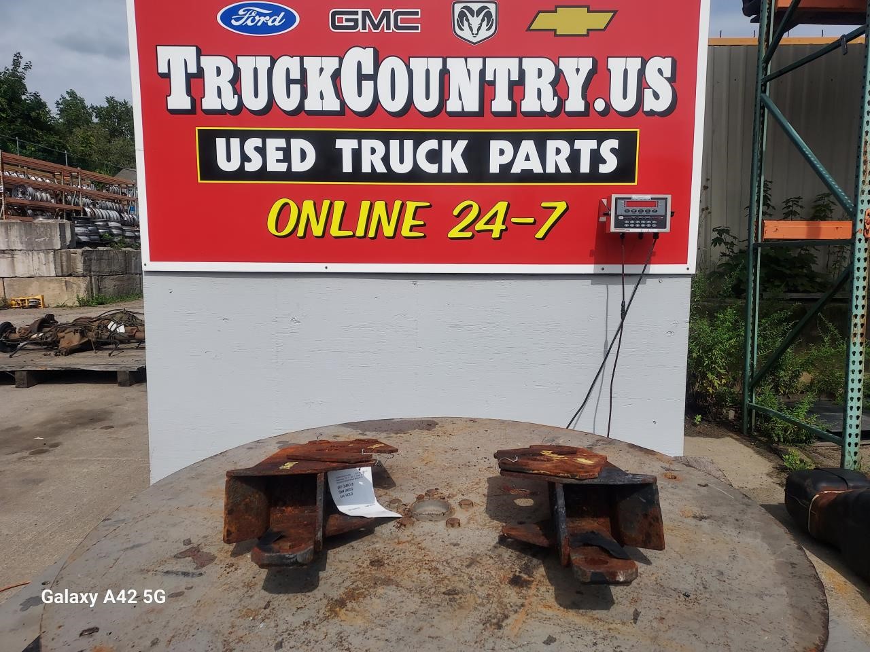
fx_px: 603
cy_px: 326
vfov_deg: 56.8
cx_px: 435
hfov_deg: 71.6
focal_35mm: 24
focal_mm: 4.6
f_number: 1.8
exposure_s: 1/1929
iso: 40
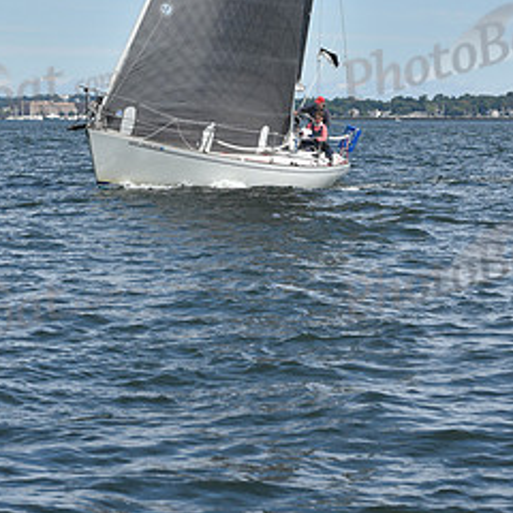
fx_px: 3102
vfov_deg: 9.4
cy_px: -32
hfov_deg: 9.5
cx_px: 232
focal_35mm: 185
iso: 320
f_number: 10
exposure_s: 1/1000
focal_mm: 90
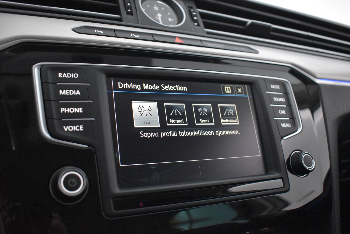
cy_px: 117
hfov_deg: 55.1
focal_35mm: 34
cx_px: 175
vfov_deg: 38.4
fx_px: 335
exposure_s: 1/50
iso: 3200
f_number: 3.8
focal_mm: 23
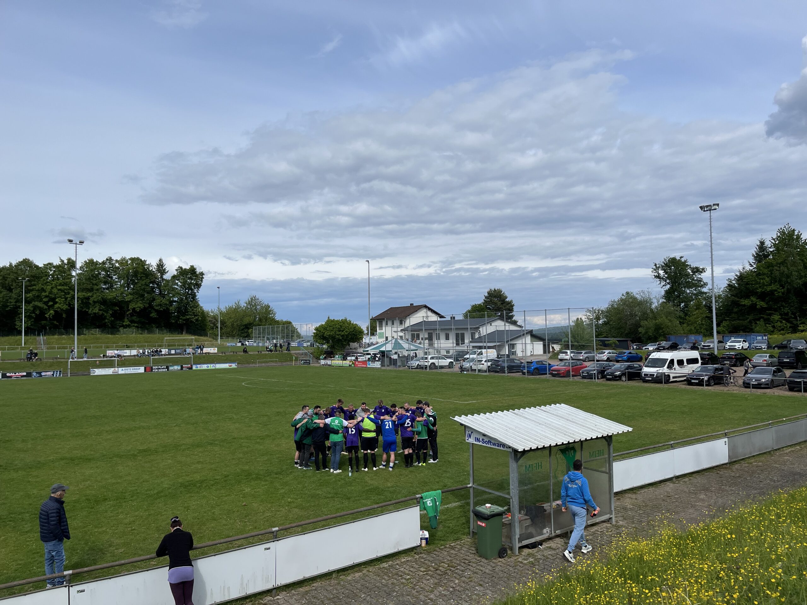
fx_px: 606
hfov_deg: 67.3
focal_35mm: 26
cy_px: 302
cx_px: 404
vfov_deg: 53.1
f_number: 1.6
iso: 50
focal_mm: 5.1
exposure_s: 1/7353
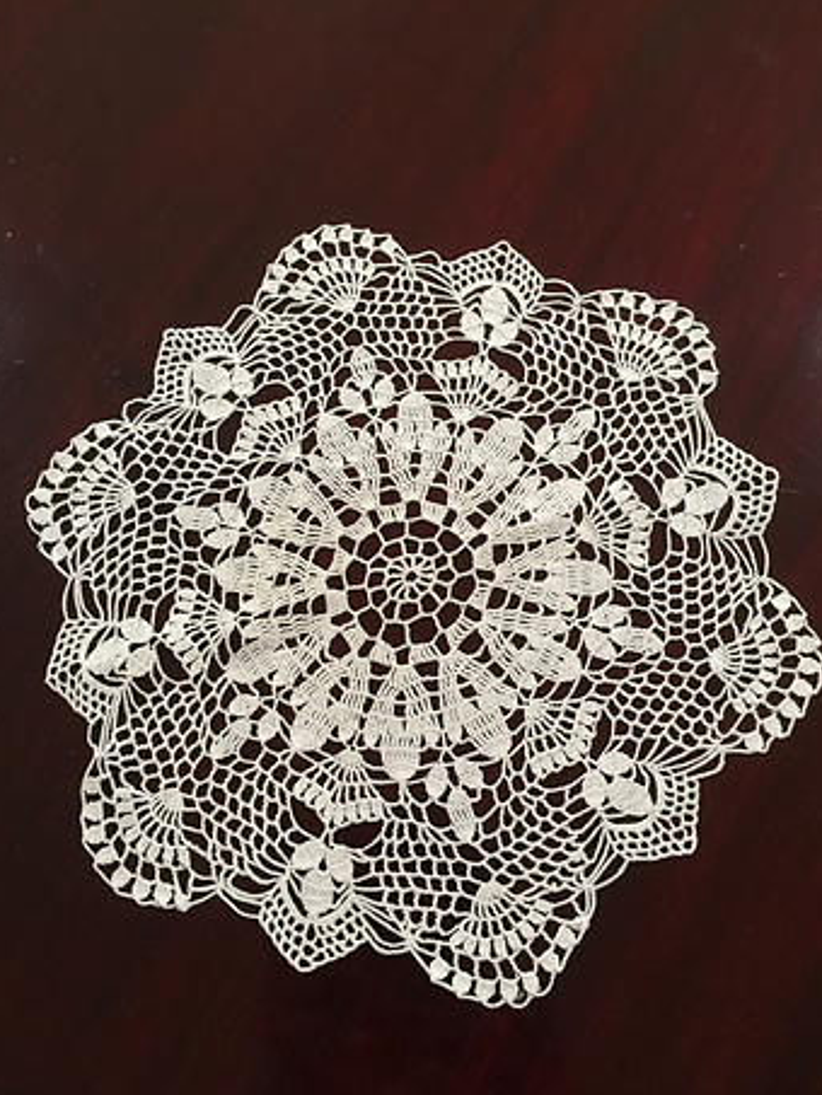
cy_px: 597
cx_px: 439
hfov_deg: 44.2
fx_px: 1013
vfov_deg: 56.7
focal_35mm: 32
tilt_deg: -77.7
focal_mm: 4.15
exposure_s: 1/15
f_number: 2.2
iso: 100
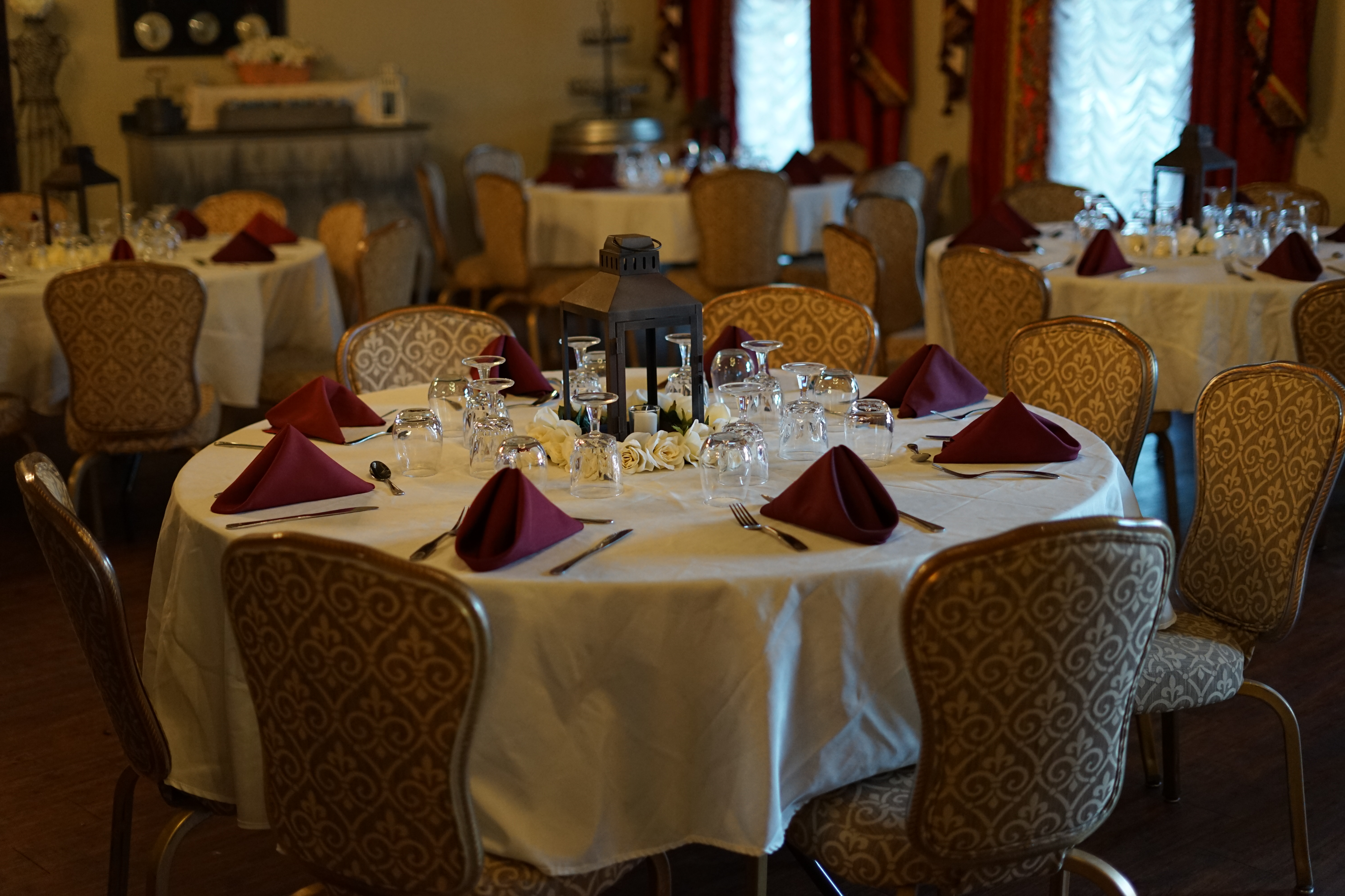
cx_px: 672
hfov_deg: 39.6
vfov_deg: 27.0
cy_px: 448
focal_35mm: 50
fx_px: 1868
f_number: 2
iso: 2000
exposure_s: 1/160
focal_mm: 50
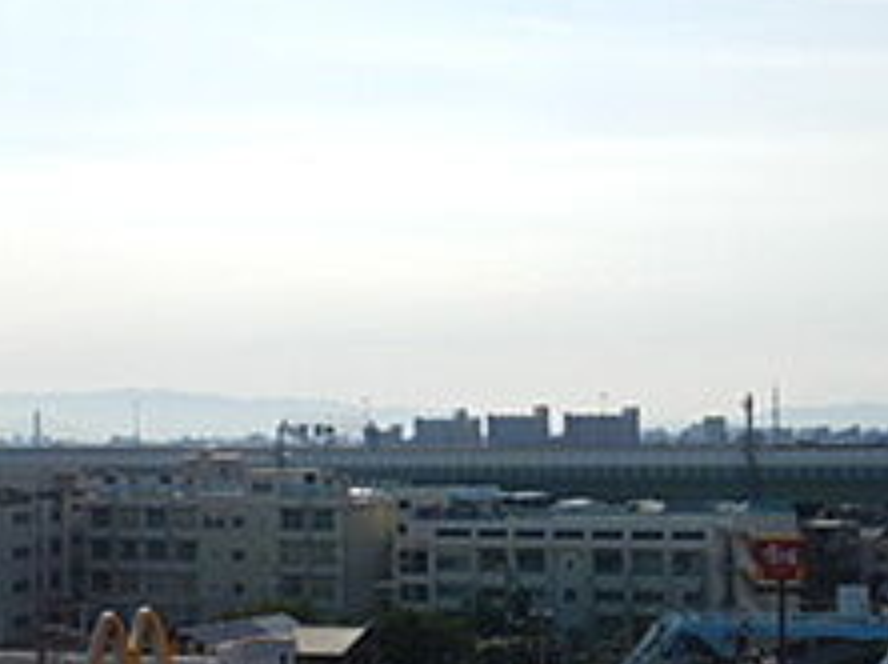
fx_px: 1666
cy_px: 392
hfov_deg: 28.2
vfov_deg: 22.5
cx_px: 876
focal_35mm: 65
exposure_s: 1/500
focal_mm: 4.3
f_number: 8.2
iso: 125
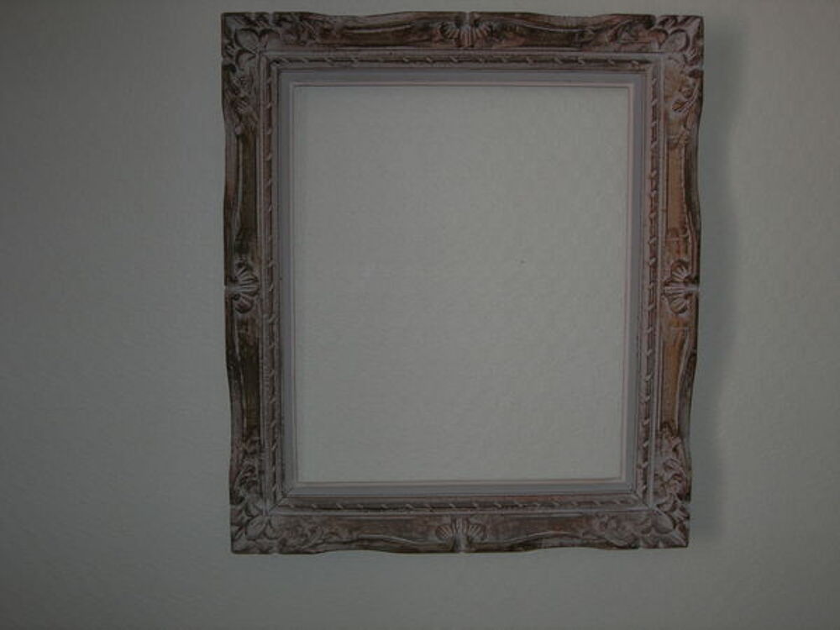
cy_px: 315
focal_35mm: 41
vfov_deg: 35.1
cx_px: 420
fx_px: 995
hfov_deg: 45.8
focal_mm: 8.5
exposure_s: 1/60.1
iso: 64
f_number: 2.9
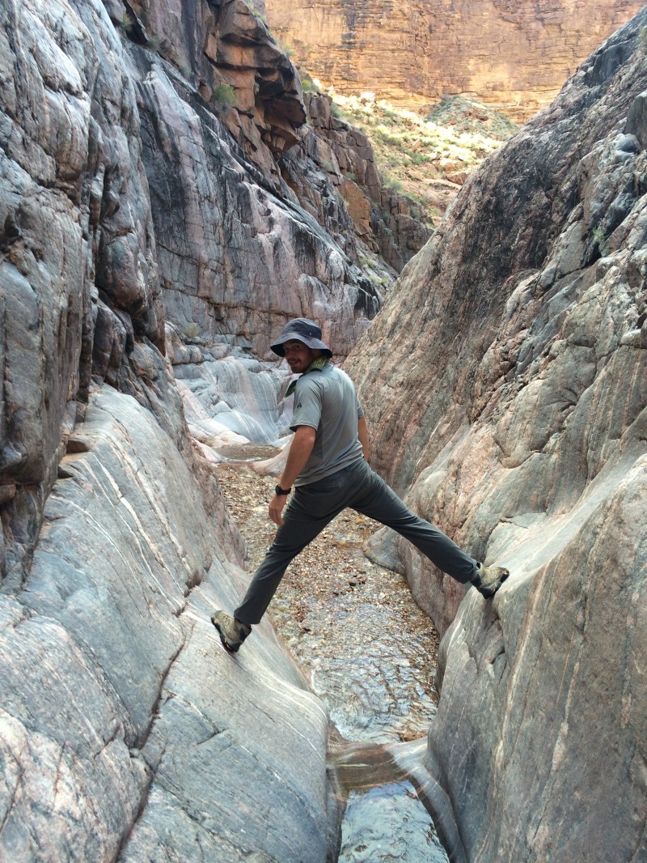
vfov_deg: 61.6
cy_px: 432
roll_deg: +0.7
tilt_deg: -14.0
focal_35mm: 29
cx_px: 324
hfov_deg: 48.2
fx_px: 722
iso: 64
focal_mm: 4.15
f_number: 2.2
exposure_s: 1/120
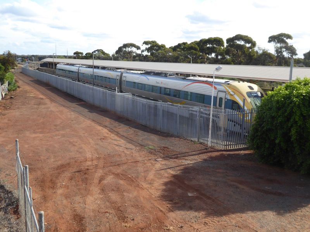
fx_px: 349
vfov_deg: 36.8
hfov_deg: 47.9
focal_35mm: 39
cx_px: 155
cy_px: 116
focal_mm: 6.7
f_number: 3.7
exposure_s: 1/320
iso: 80
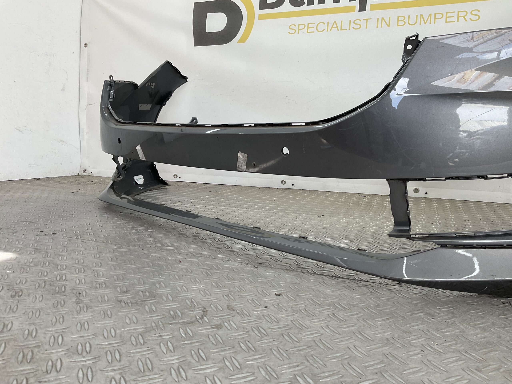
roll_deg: -3.6
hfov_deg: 61.7
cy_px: 192
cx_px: 256
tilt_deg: -9.2
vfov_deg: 48.2
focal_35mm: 29
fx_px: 429
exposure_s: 1/137
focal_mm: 3
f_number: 1.8
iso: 16
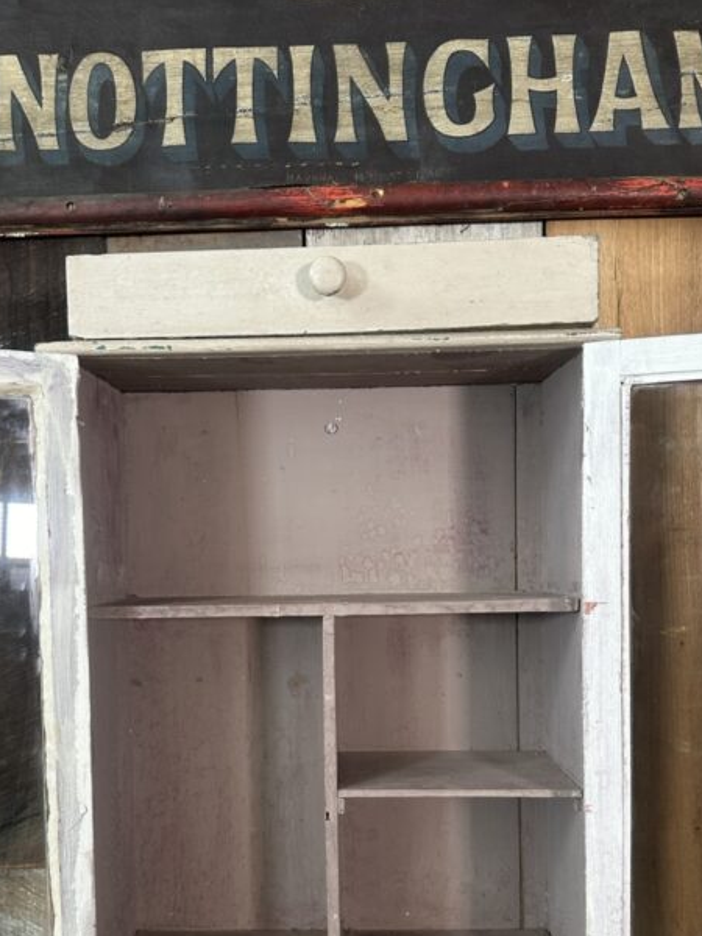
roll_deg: +0.3
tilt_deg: +0.1
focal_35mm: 32
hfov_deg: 44.1
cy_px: 594
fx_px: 865
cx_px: 329
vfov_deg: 56.0
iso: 250
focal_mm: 6.86
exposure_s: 1/116
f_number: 1.78
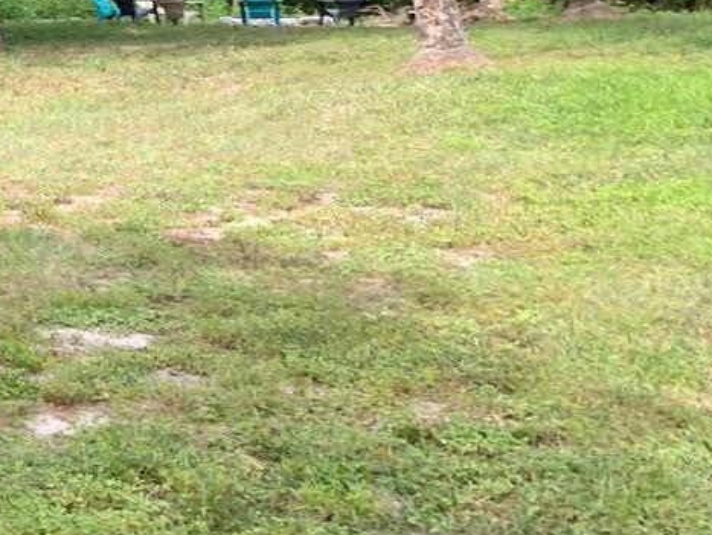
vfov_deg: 16.0
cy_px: -107
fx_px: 1832
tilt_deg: +2.3
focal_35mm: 89
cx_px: -500
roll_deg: +2.2
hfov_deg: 18.2
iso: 25
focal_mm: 4.25
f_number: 1.8
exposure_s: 1/520
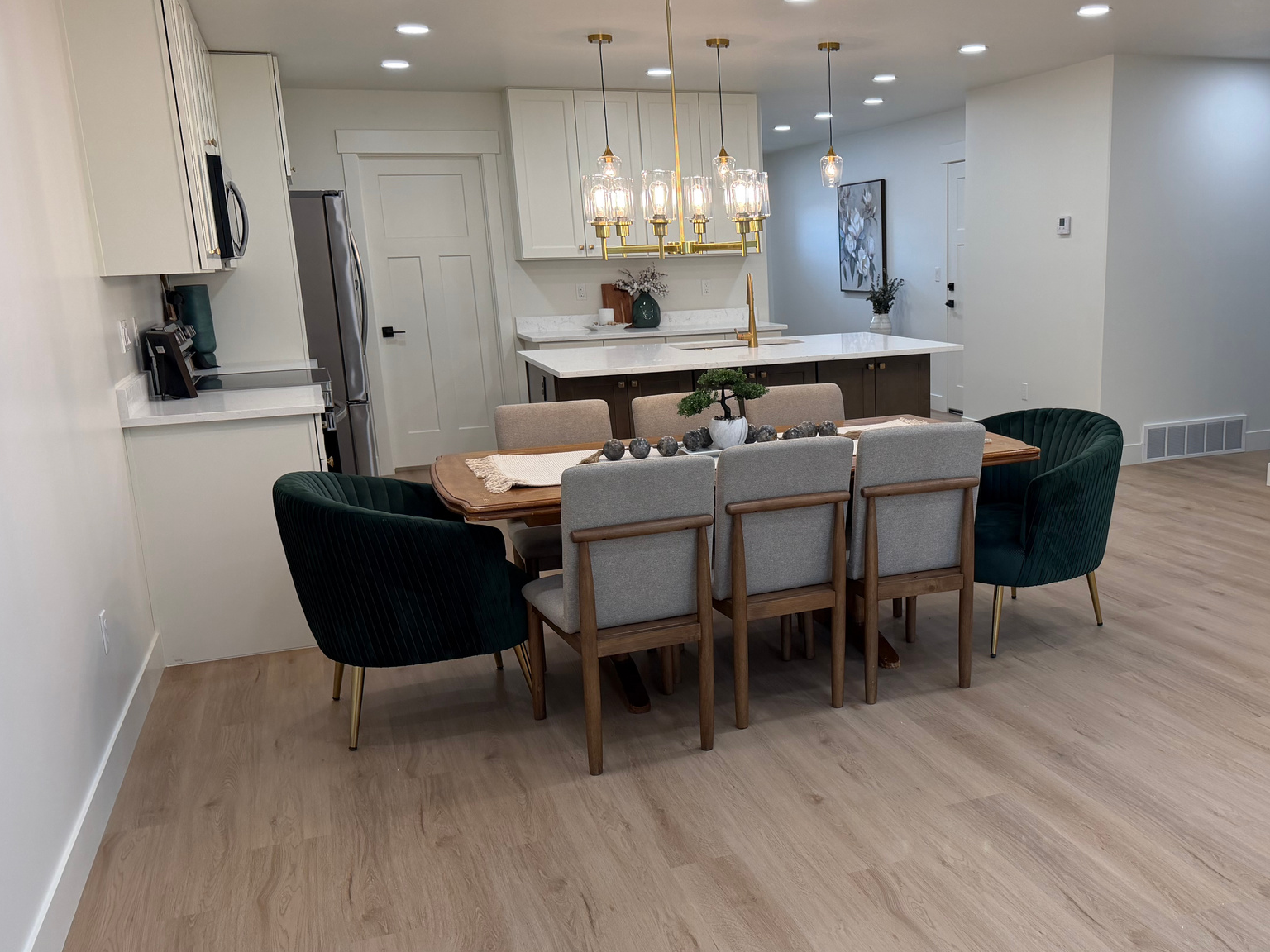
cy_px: 521
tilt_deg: -13.3
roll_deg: +2.3
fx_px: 1174
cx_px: 822
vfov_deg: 44.1
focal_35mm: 32
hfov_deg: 55.9
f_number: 1.78
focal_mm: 6.76
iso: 160
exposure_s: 1/217
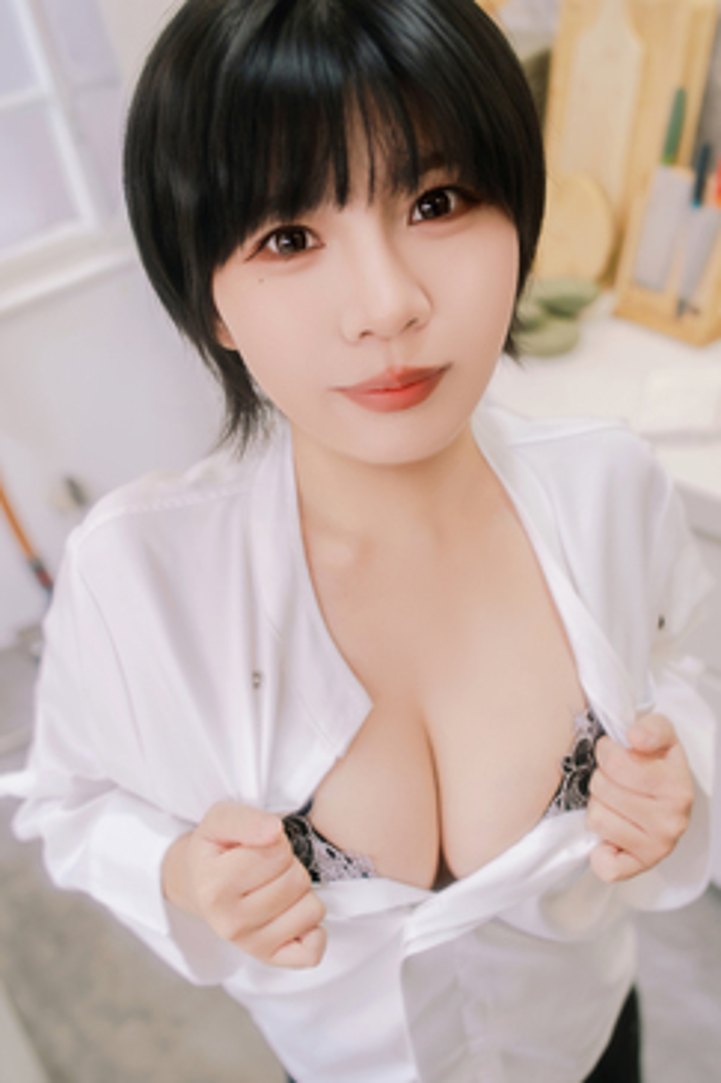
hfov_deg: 35.9
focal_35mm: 37
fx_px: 1113
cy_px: 573
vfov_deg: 51.9
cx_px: 383
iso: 500
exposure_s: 1/100
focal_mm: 30
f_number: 3.2
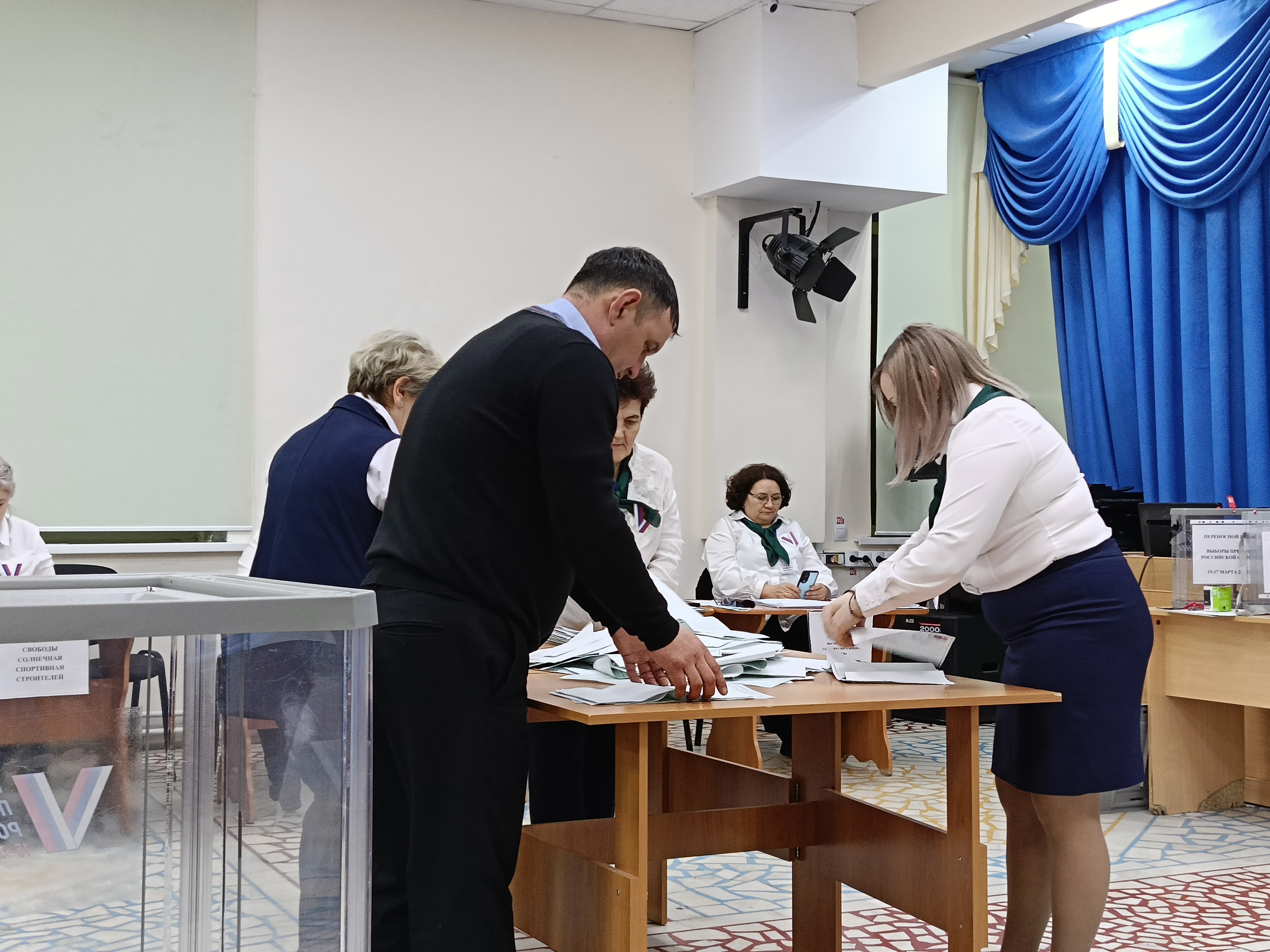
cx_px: 635
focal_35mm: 47
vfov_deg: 30.9
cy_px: 476
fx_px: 1724
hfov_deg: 40.4
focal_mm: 5.25
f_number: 1.75
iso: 320
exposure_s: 1/50
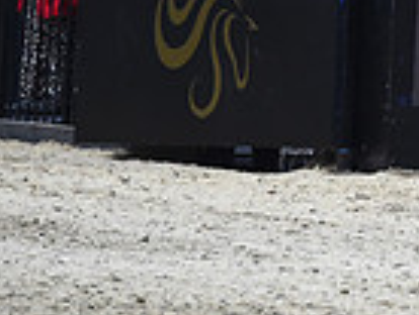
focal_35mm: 805
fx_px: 9761
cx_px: 823
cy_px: -200
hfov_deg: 2.4
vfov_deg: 1.9
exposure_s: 1/500
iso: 5000
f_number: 5
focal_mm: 200
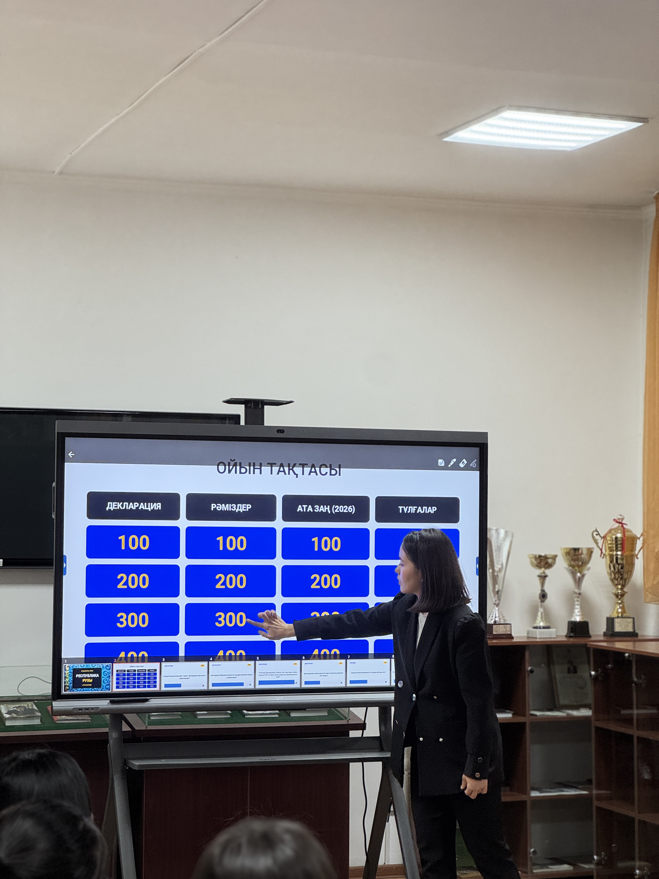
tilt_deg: +2.3
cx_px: 330
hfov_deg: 19.1
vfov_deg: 25.3
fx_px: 1955
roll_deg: +0.4
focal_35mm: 77
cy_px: 440
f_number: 2.8
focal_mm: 9
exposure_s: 1/50
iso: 125
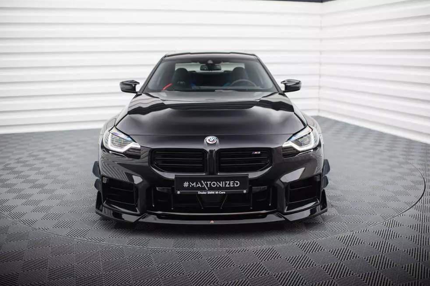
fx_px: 430
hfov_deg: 53.1
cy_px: 145
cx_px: 213
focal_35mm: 36
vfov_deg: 36.9
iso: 500
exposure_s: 1/160
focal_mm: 35
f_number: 2.5
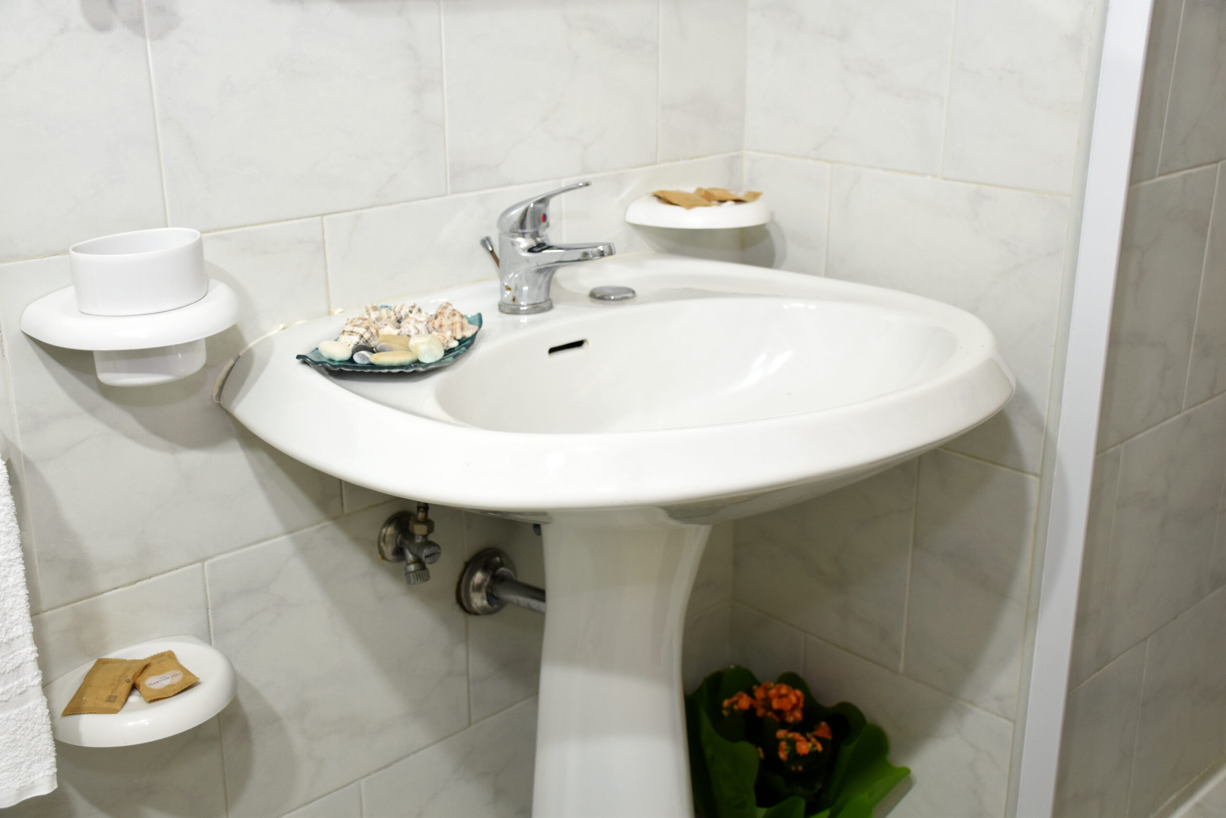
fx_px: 1379
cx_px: 613
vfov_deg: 33.0
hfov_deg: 47.9
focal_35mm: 40
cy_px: 409
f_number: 5
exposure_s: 1/100
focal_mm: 27
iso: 400
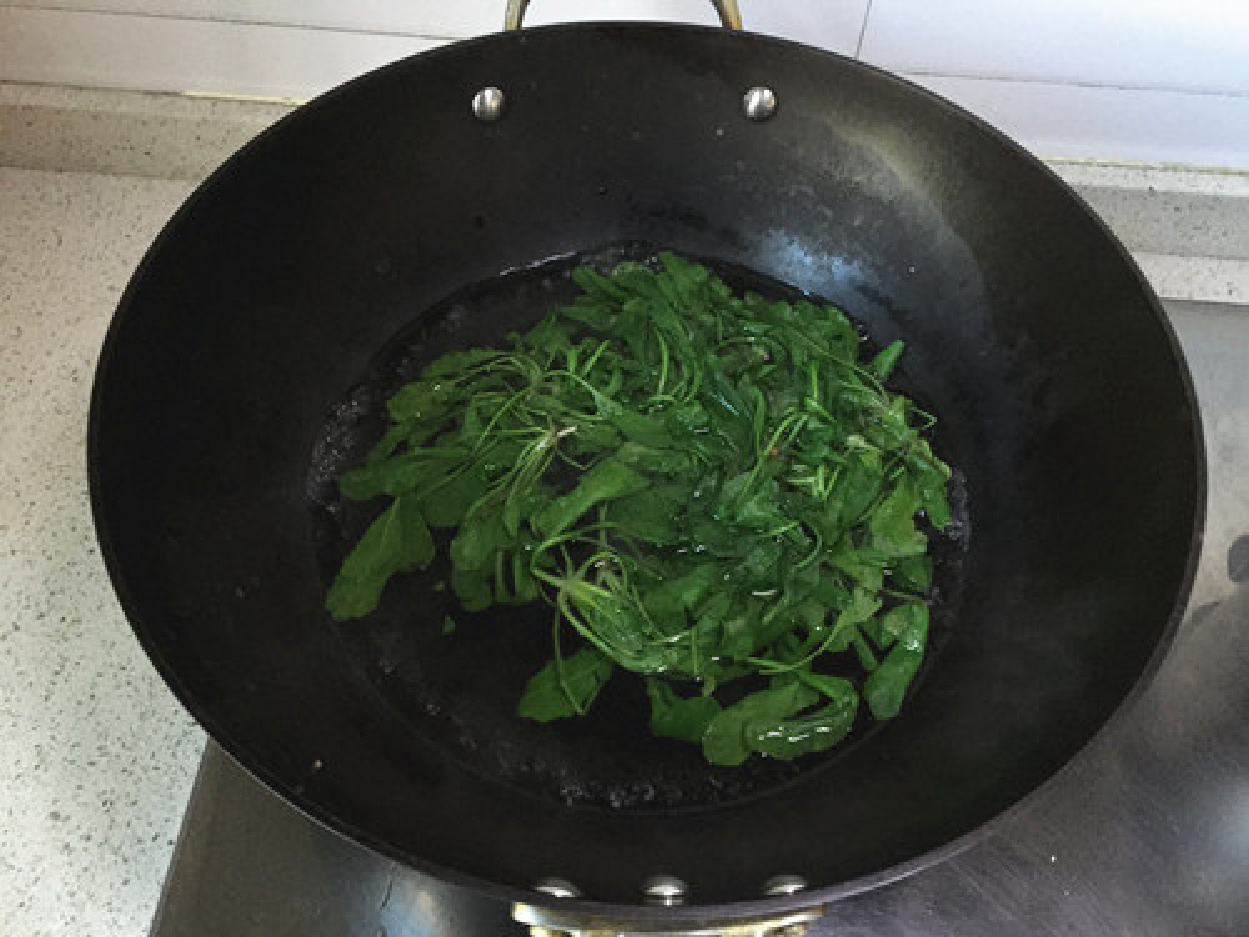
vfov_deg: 48.2
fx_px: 1046
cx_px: 624
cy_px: 468
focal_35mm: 29
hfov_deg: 61.7
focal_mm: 4.15
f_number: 2.2
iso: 250
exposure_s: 1/15
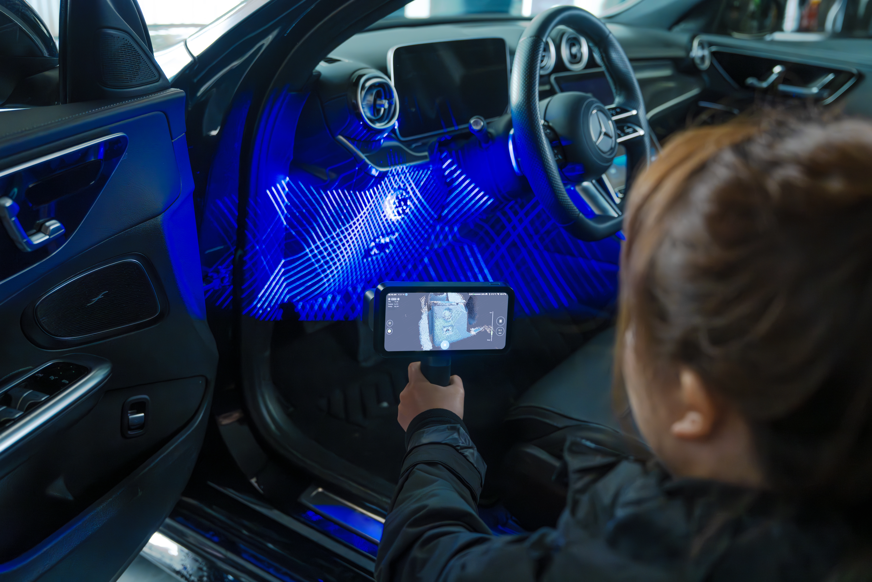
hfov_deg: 55.8
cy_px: 291
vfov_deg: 38.9
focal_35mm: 34
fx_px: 823
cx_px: 436
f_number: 3.2
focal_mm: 34
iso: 2500
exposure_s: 1/50
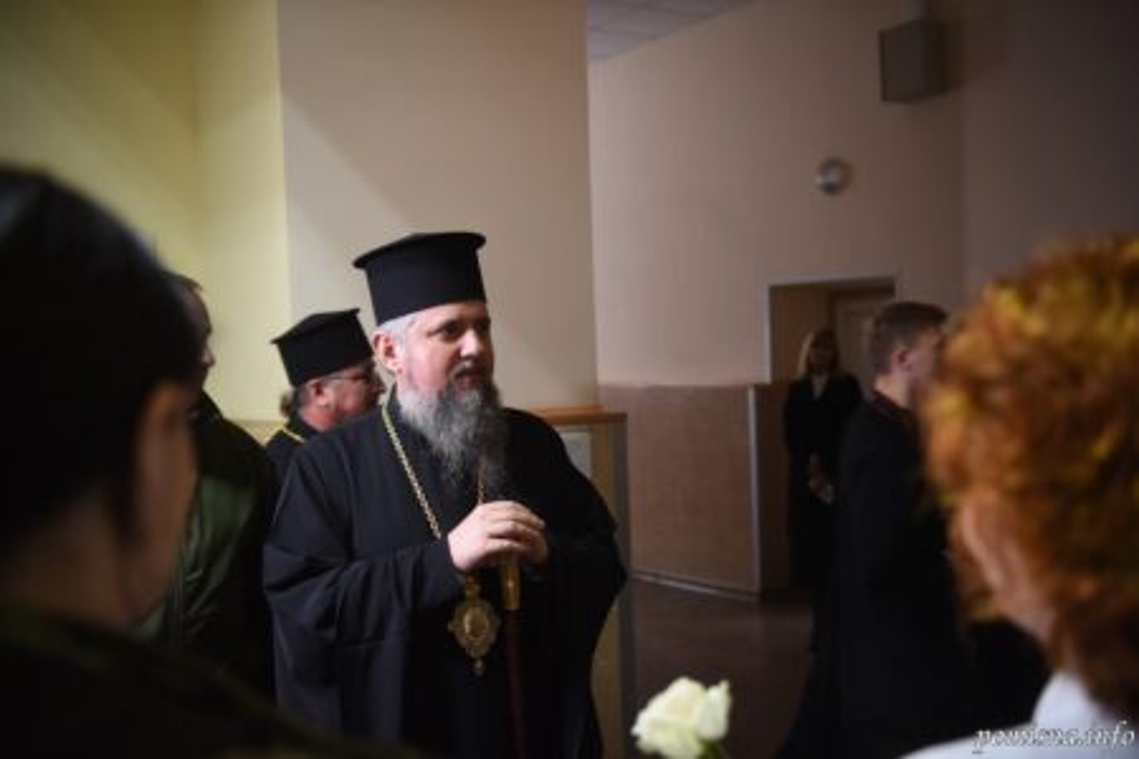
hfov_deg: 50.7
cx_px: 570
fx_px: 1202
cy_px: 380
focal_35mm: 38
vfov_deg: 35.1
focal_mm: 38
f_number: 2.8
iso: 2000
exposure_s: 1/100
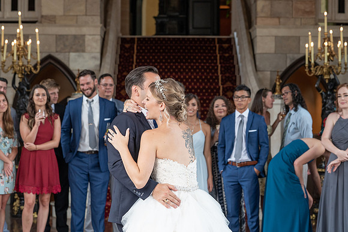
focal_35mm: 96
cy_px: 108
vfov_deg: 14.3
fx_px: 927
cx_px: 174
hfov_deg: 21.3
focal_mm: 88
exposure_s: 1/200
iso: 1000
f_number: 5
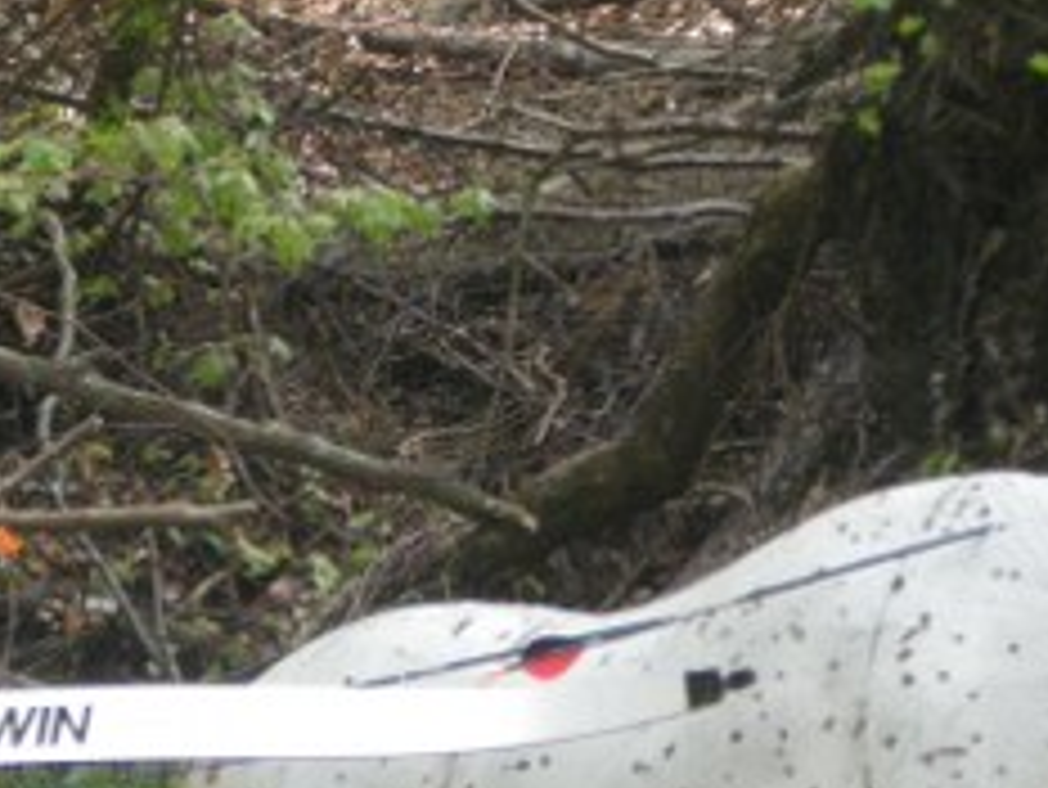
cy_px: 383
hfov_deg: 7.7
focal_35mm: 258
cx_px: 423
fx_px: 7815
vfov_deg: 5.8
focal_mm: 16.7
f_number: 5
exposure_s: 1/125
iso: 200
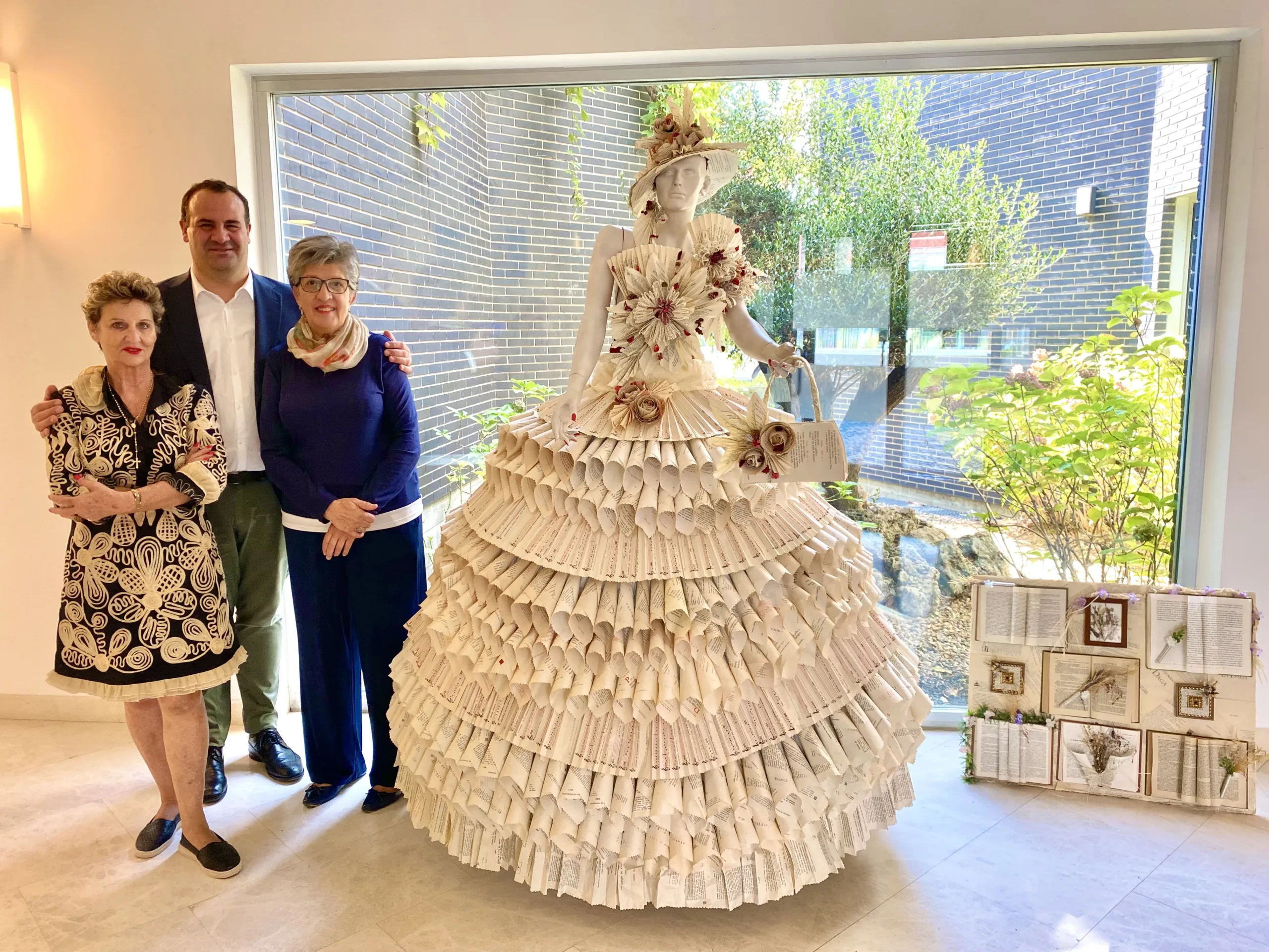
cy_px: 476
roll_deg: +2.0
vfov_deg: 53.1
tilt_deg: -7.7
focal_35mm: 26
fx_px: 953
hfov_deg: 67.3
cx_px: 634
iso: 100
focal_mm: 4.25
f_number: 1.8
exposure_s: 1/121
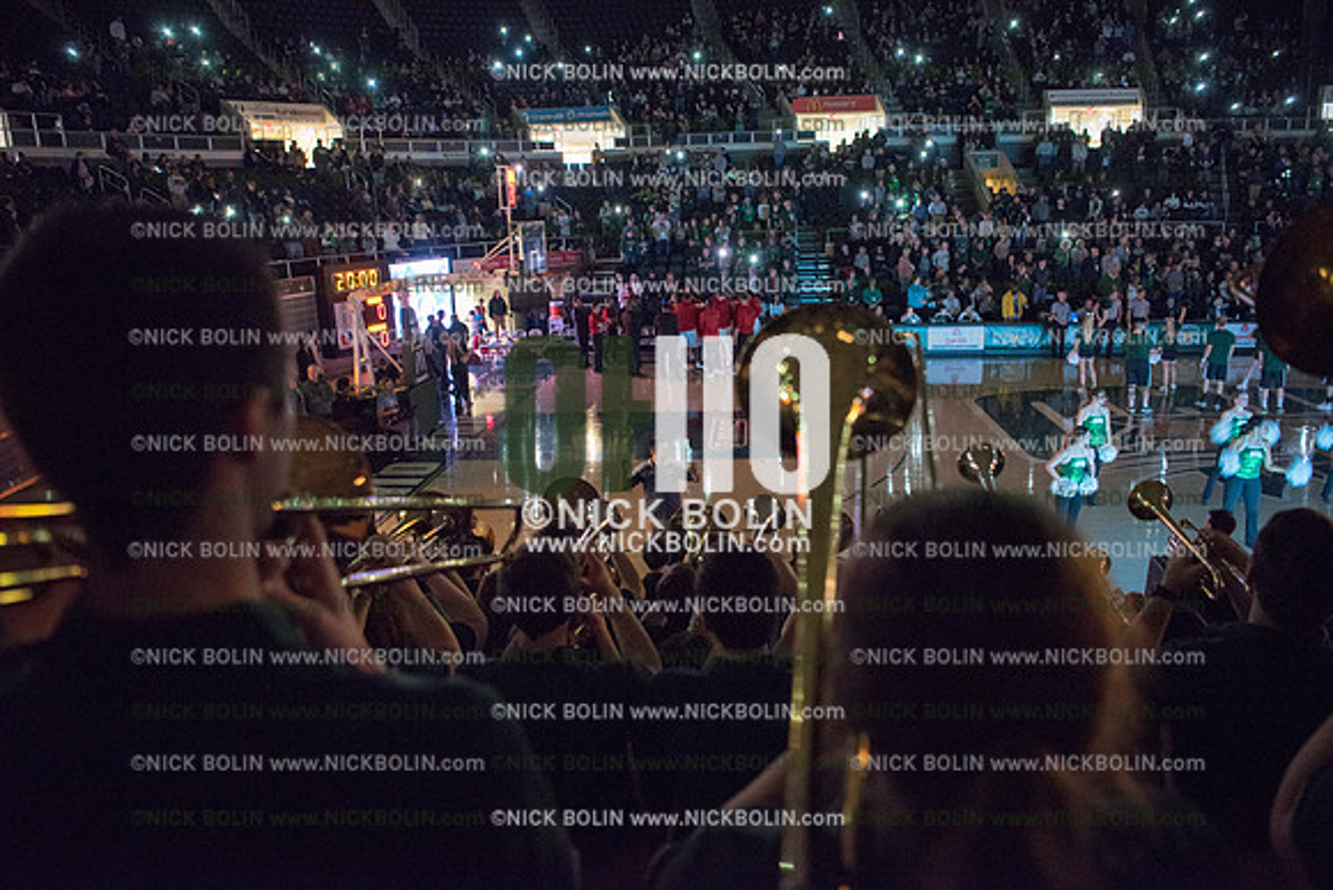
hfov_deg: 73.7
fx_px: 889
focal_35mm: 24
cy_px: 445
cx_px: 666
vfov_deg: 53.2
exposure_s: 1/25
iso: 2500
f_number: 2.8
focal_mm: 24
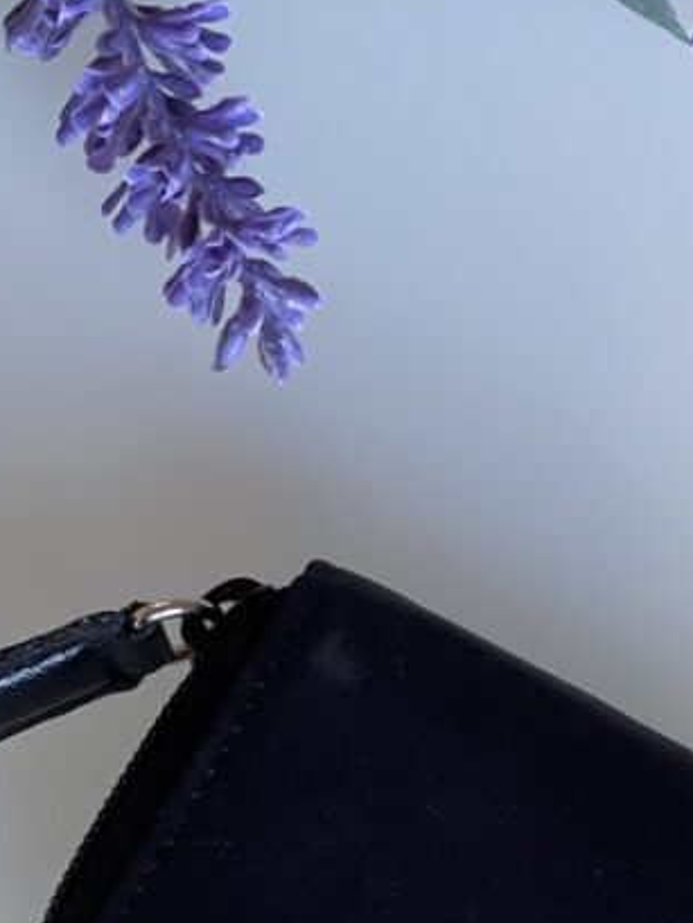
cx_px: 476
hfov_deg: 10.2
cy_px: 847
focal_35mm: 146
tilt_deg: -80.4
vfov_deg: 13.4
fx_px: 3895
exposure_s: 1/121
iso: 250
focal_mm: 7.5
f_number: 2.2
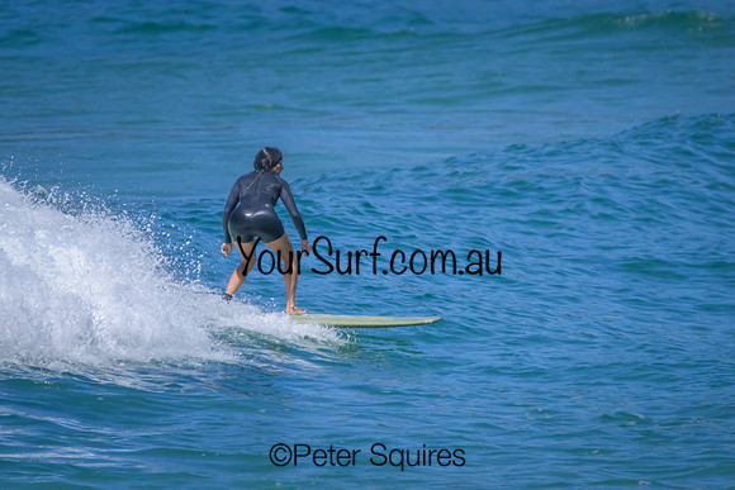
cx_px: 368
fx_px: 20420
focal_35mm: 1000
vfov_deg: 1.4
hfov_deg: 2.1
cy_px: 245
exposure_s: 1/2000
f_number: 11
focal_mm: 1000
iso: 4000
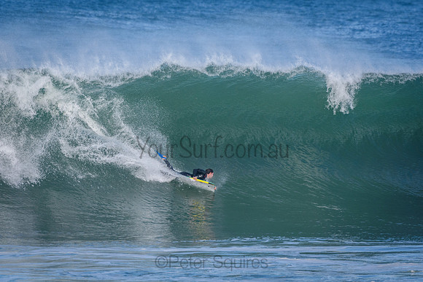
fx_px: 6699
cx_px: 212
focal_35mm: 570
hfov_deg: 3.6
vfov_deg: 2.4
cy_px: 141
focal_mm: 380
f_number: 5.6
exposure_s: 1/2000
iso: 500
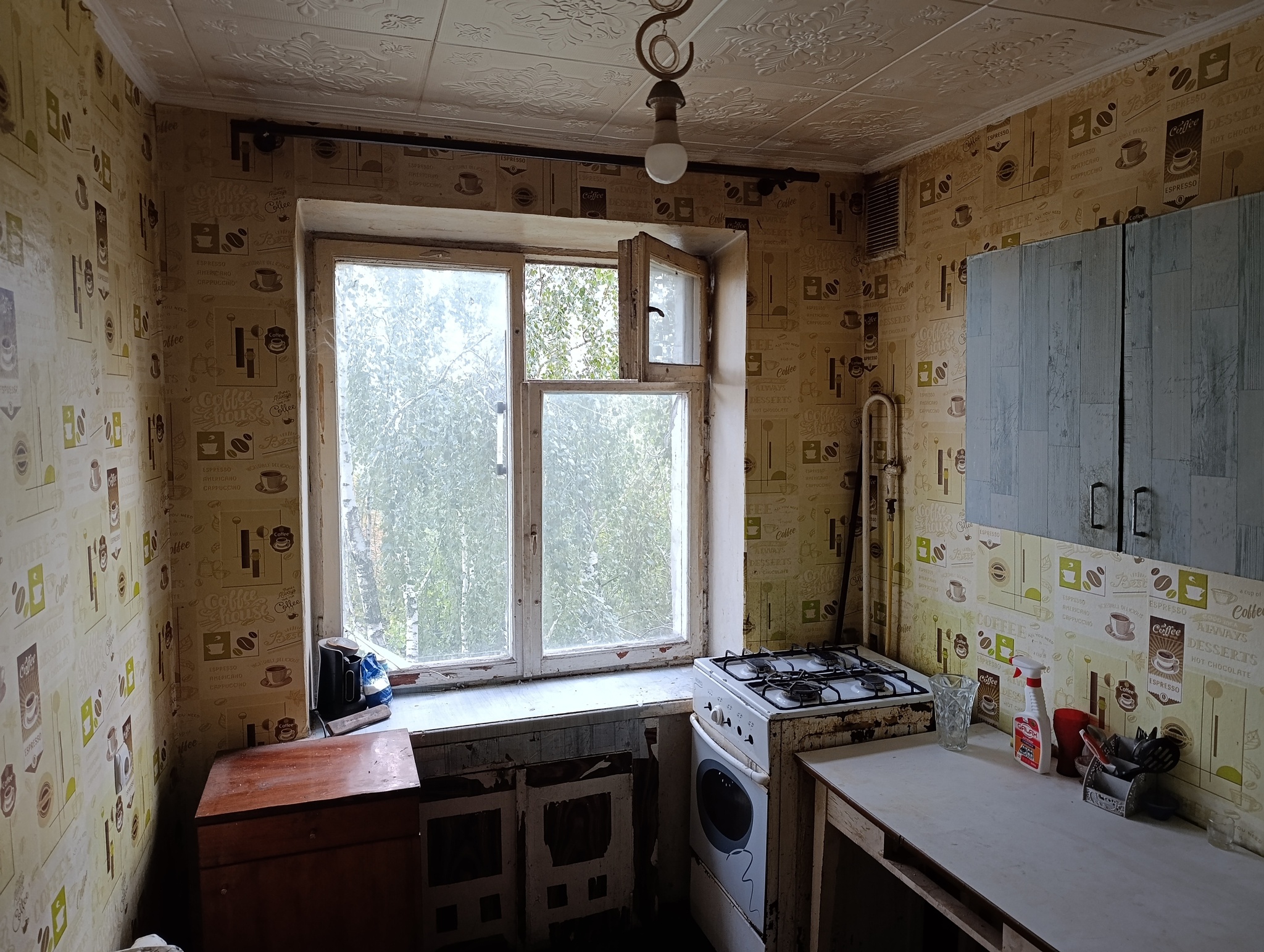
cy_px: 476
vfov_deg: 59.0
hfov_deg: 73.8
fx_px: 841
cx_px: 632
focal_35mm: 23
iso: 640
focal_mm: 6.11
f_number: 1.7
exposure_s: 1/100
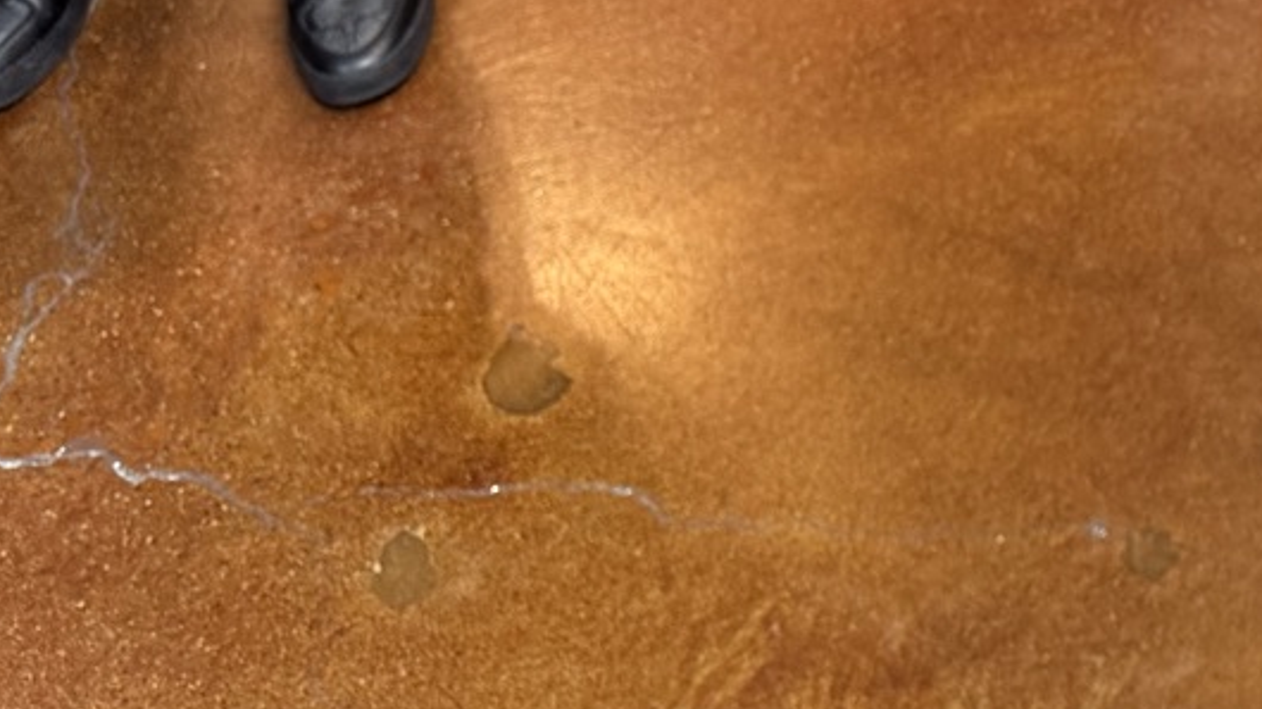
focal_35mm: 79
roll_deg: +1.7
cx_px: 1600
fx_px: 2643
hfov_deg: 23.9
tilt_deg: -36.3
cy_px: -609
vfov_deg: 13.5
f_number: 1.78
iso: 200
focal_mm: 6.76
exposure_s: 1/60
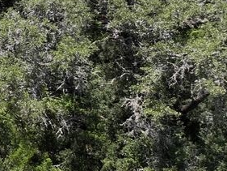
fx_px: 807
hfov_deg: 12.3
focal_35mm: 123
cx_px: -334
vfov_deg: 11.9
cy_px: -14
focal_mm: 12.29
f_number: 2.8
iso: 120
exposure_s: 1/200
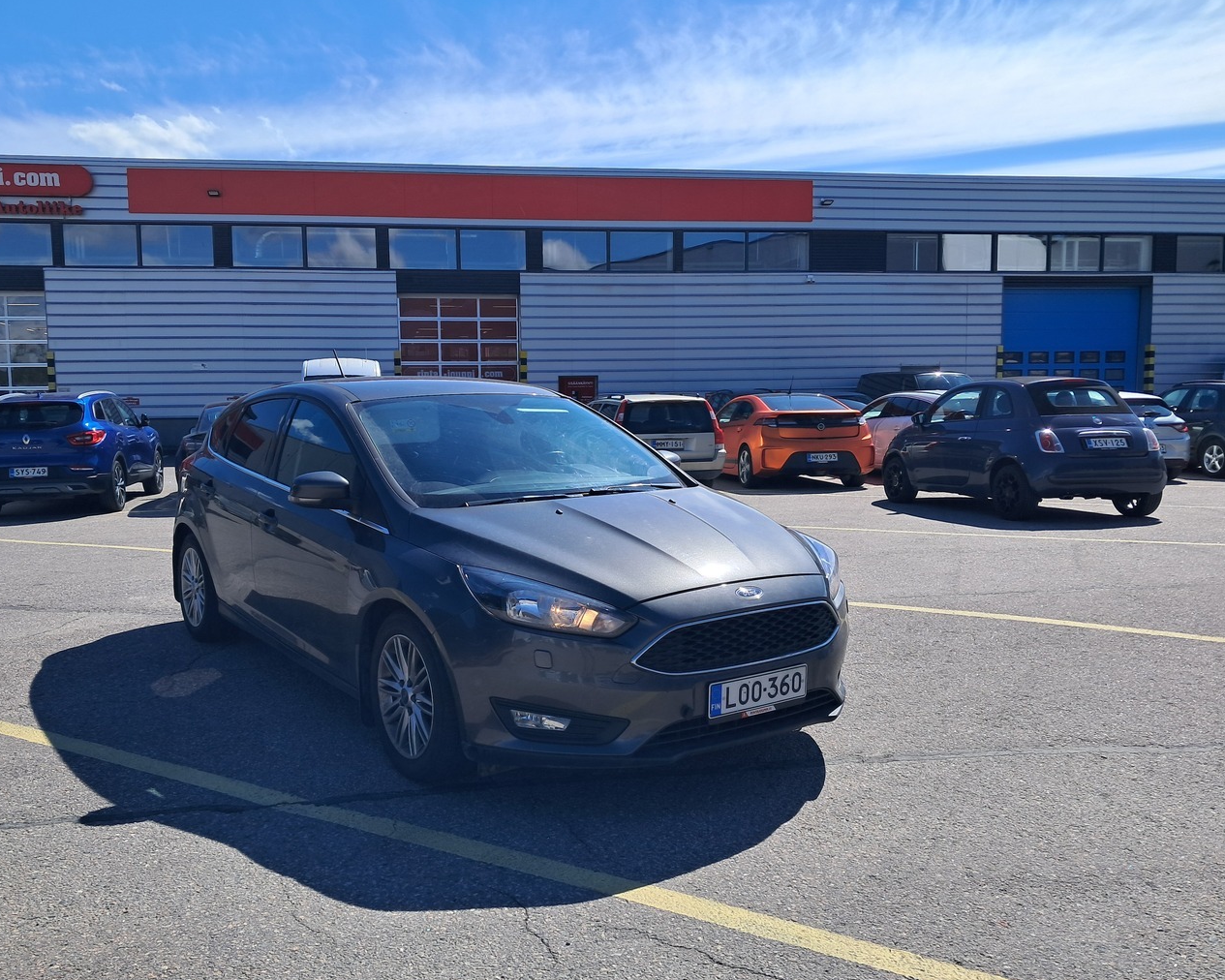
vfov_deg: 48.5
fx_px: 1088
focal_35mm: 30
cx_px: 547
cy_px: 509
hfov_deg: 58.6
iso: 50
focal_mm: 4
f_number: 1.8
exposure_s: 1/1212
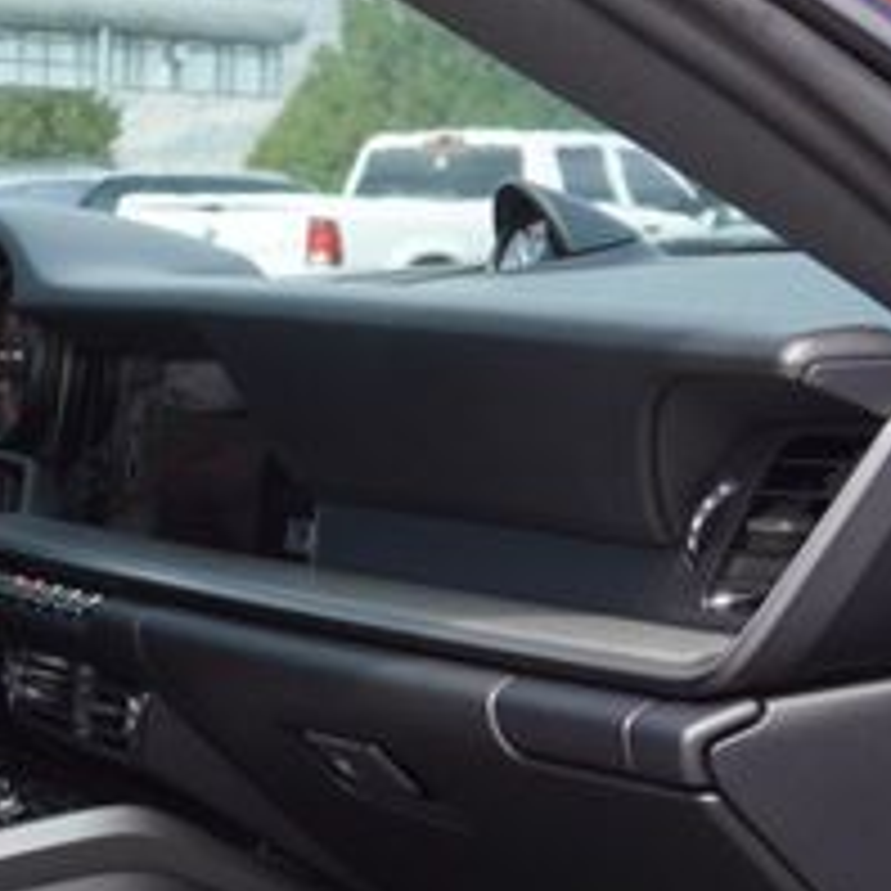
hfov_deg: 14.0
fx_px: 3267
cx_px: -652
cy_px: 792
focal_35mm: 112
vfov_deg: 15.4
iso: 100
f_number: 4.5
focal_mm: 17
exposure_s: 1/80
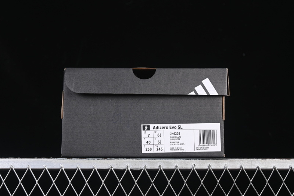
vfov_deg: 18.2
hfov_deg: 27.0
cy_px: 98
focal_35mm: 75
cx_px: 147
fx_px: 612
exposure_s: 1/60
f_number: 6.3
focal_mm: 50
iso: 160
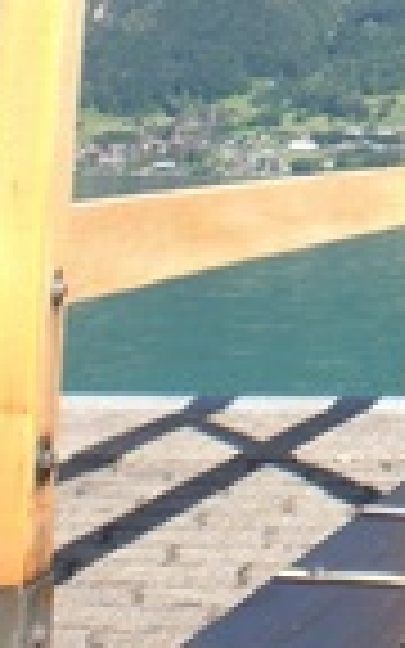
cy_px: 72
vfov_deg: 18.3
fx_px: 1978
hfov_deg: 10.7
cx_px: 810
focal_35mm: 112
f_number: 4.4
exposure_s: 1/200
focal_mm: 6.3
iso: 50
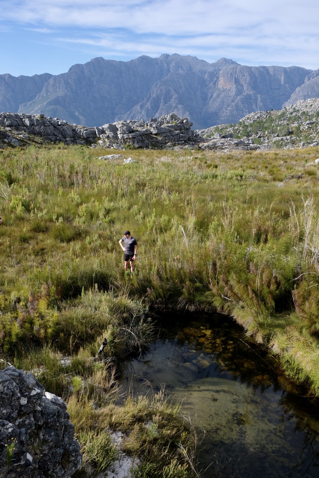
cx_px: 160
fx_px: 439
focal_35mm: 33
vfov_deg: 57.2
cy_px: 239
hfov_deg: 40.0
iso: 800
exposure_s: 1/640
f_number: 10
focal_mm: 22.3
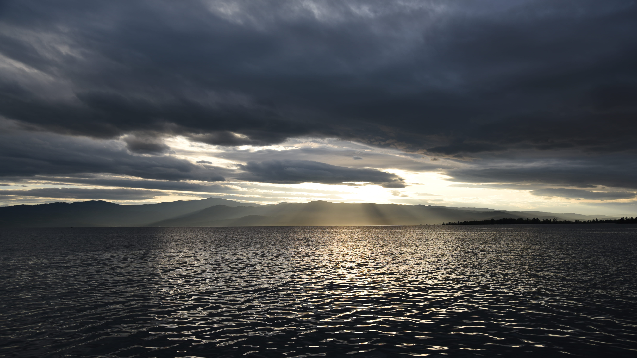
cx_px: 324
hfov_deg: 61.0
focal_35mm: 32
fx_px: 541
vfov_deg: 36.7
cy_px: 186
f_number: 4
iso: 100
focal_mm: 30
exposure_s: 1/640
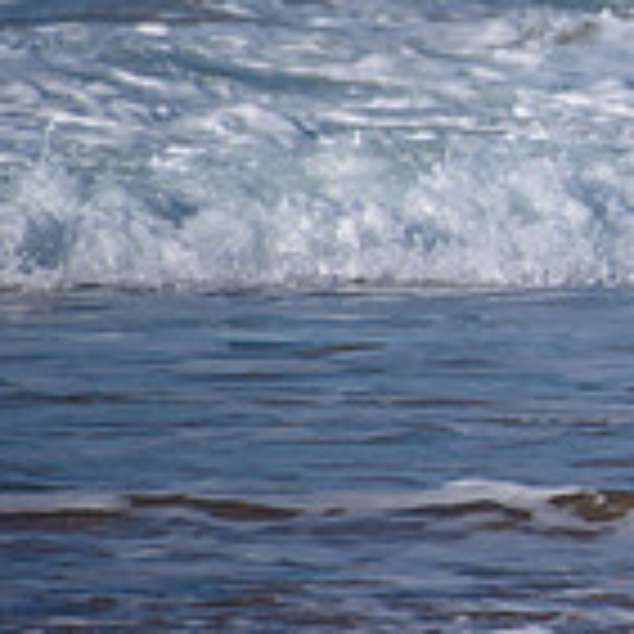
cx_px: 1299
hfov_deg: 1.0
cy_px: 133
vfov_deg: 1.0
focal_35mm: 1752
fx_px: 36304
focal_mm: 500
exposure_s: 1/2000
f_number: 5.6
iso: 160
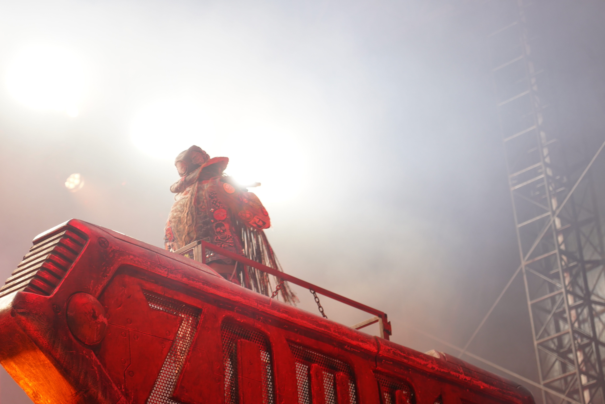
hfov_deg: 19.5
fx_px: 1764
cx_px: 302
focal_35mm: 105
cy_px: 202
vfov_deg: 13.0
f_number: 4
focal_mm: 105
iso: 800
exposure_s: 1/125
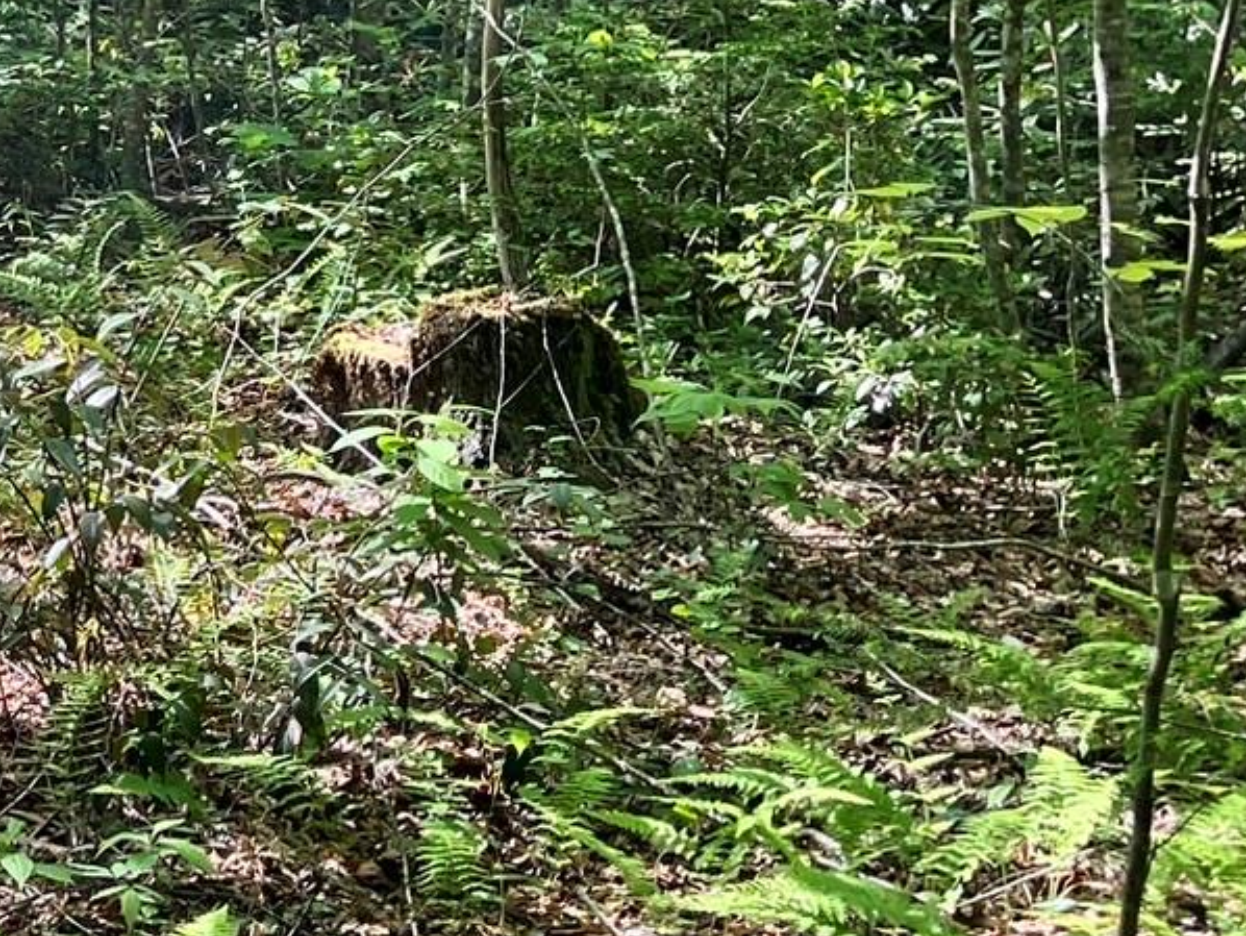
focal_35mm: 89
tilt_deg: -5.8
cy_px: -106
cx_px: -277
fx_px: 3205
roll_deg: -3.9
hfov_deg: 20.5
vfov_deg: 16.1
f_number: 1.6
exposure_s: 1/122
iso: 40
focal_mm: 5.1
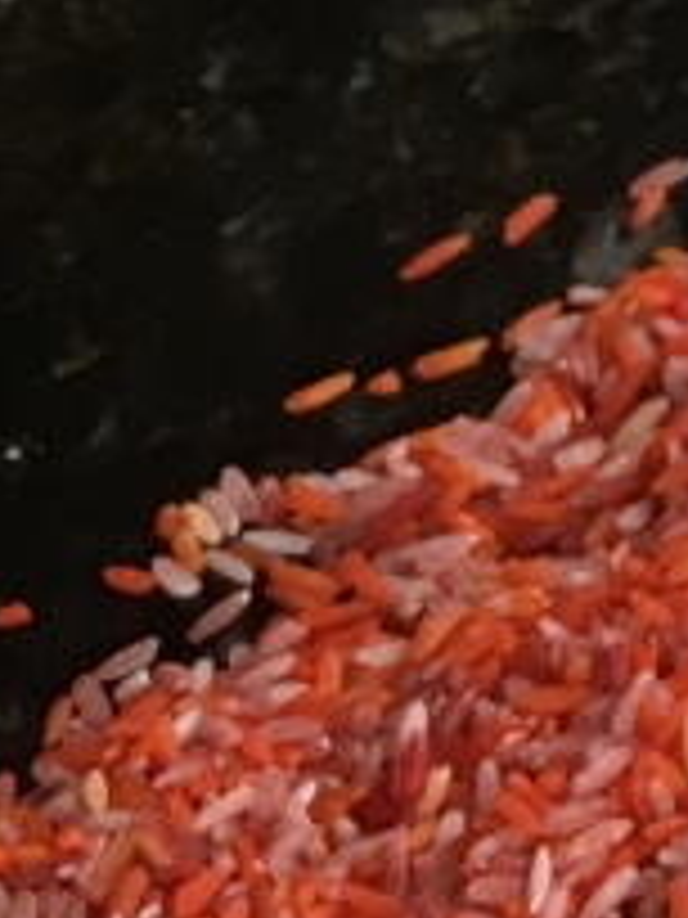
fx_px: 5141
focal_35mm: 194
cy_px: -137
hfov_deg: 6.9
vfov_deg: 10.1
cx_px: 2077
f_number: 2.2
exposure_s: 1/30
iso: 64
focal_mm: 4.15
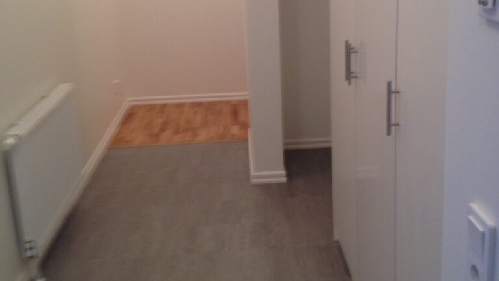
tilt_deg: -14.7
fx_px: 675
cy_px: 96
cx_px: 250
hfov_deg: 40.6
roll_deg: +3.2
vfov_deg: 23.4
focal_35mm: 51
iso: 100
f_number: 2.4
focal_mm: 4.28
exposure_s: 1/20
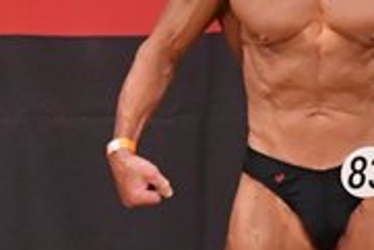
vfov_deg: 1.1
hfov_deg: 1.7
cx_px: -55
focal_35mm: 1220
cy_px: 169
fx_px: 12684
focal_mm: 190
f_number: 5.6
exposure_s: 1/400
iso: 8000
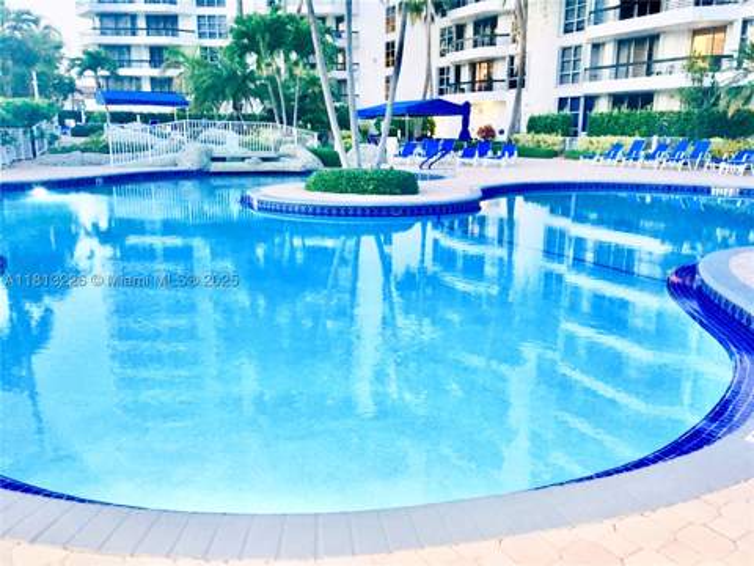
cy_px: 283
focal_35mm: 29
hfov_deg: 61.7
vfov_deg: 48.2
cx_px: 377
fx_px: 632
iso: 200
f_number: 2.2
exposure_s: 1/24
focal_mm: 4.15
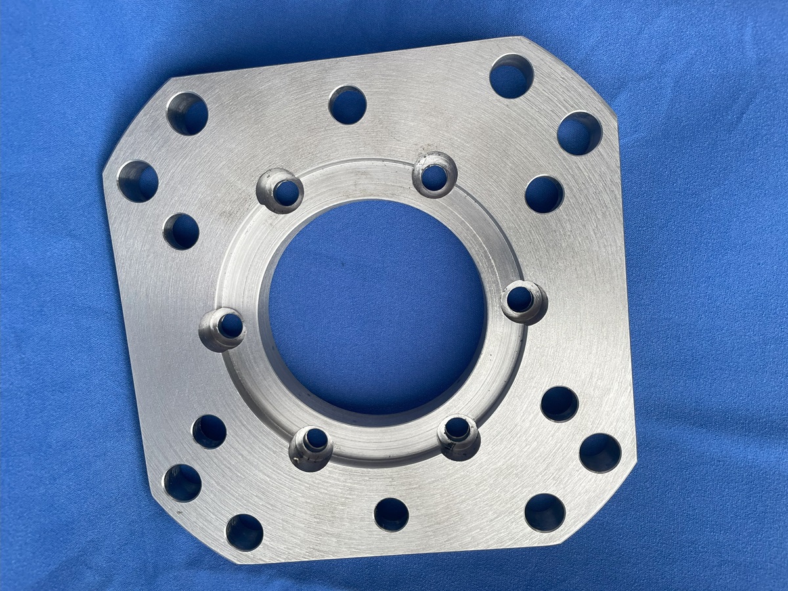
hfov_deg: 67.3
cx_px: 394
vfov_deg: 53.1
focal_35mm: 26
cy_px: 296
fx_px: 592
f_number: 1.6
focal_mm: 4.2
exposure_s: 1/121
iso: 50
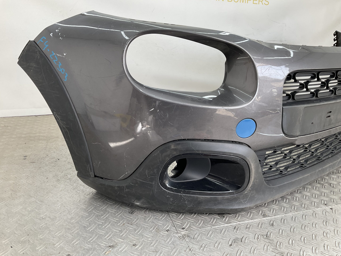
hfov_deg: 61.7
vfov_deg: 48.2
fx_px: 286
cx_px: 170
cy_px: 128
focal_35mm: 29
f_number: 1.8
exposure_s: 1/120
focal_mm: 3
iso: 20
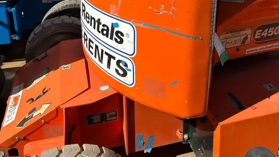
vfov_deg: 29.0
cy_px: -4
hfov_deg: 52.8
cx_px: 140
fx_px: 281
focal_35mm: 38
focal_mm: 5.7
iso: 50
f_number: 1.5
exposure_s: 1/4115
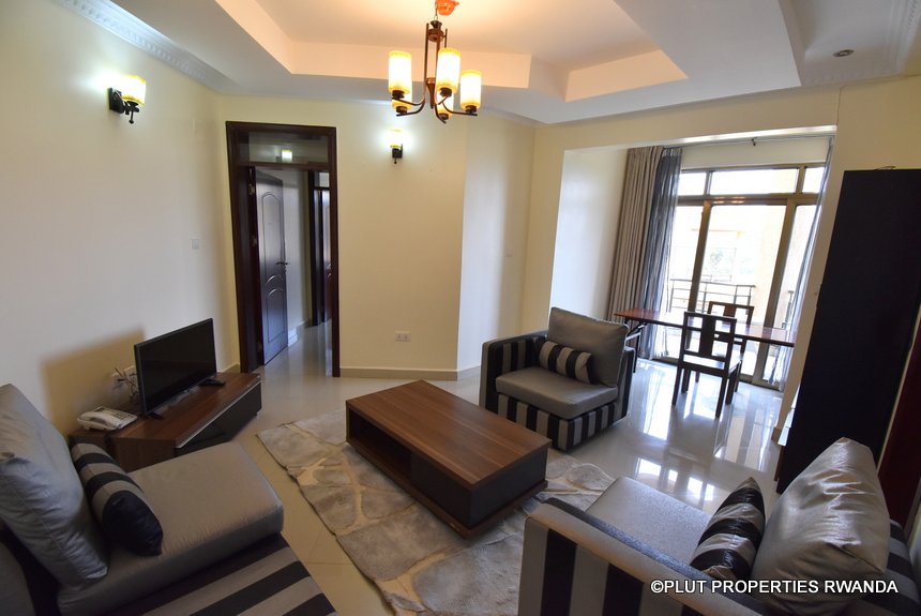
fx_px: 384
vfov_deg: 77.4
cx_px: 460
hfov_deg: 100.3
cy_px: 308
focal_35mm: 15
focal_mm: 10
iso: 800
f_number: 8
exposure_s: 1/80
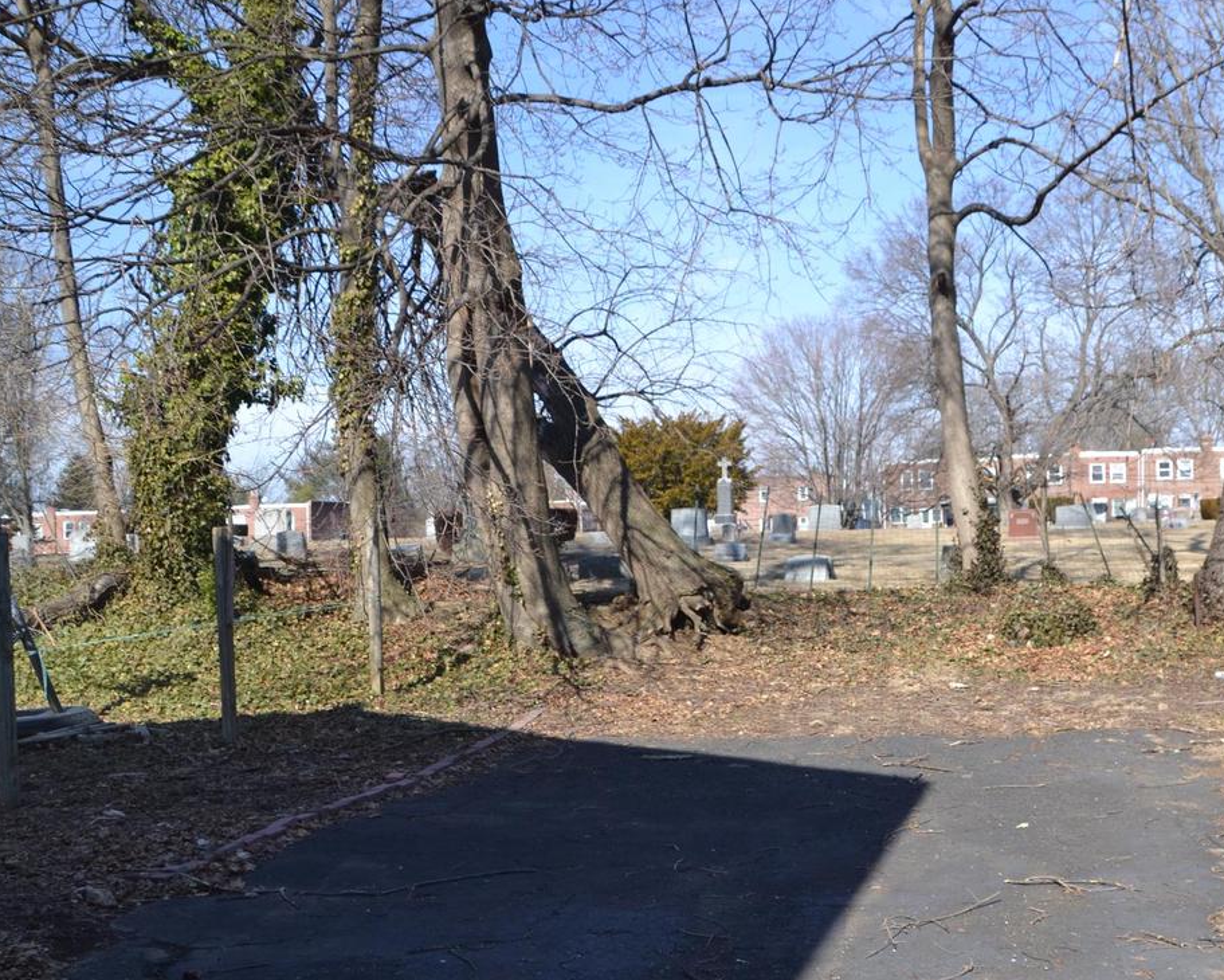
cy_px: 593
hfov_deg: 44.8
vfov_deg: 37.2
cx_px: 855
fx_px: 1449
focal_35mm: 40
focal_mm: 18
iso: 100
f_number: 6.3
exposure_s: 1/160
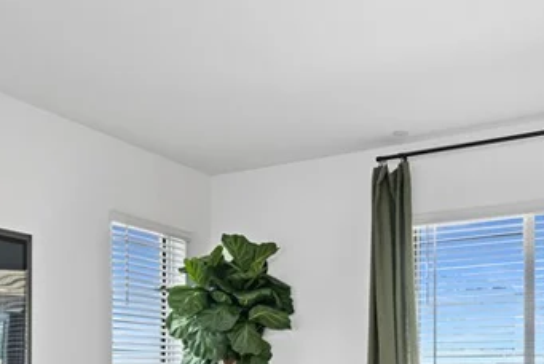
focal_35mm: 46
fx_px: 703
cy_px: 387
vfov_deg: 26.9
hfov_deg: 42.3
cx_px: 274
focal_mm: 15.5
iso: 400
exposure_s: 1/2
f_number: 9.5
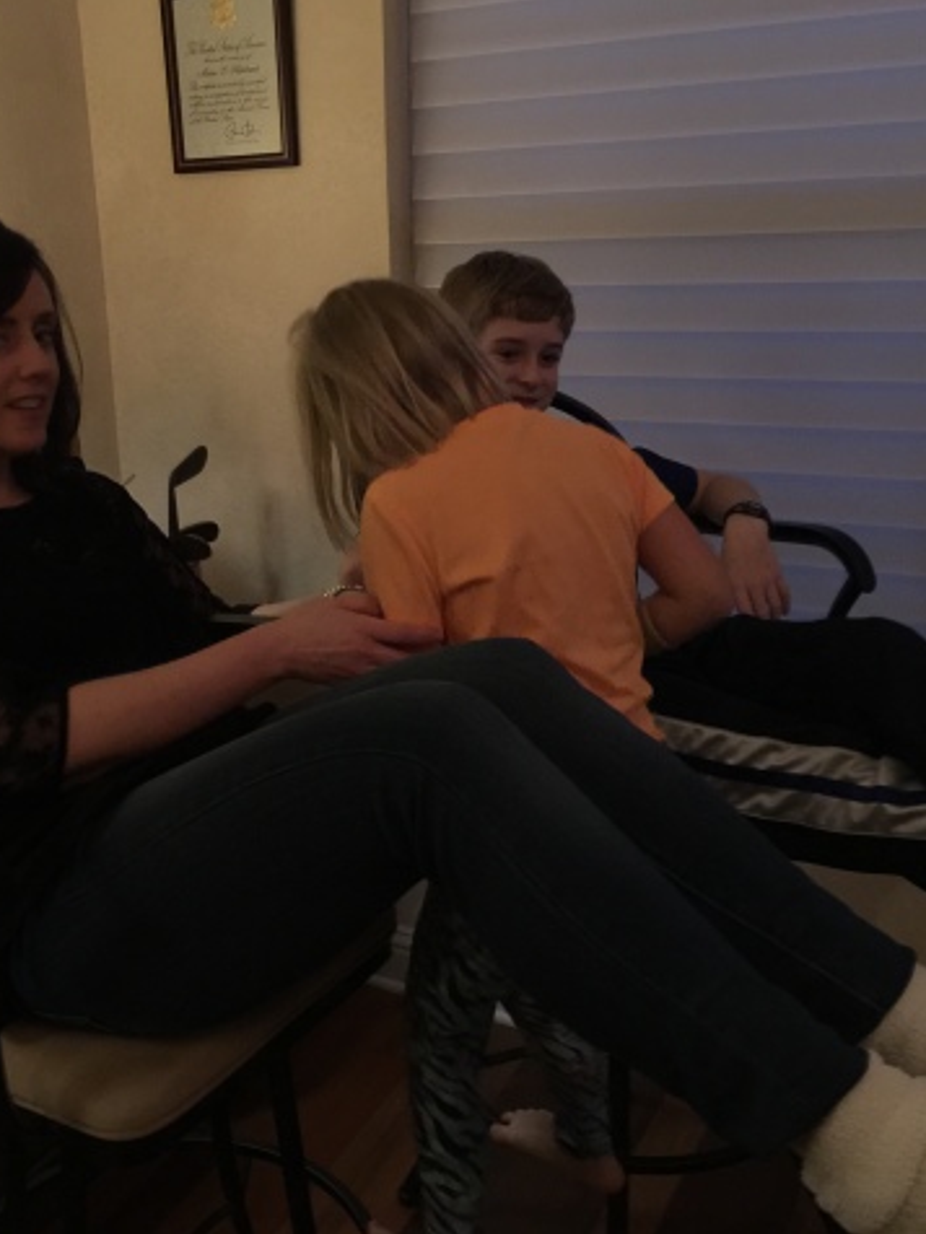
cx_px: 293
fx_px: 1391
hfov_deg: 36.4
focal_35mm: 39
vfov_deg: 47.9
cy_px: 617
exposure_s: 1/4
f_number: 2.2
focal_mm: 4.15
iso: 125
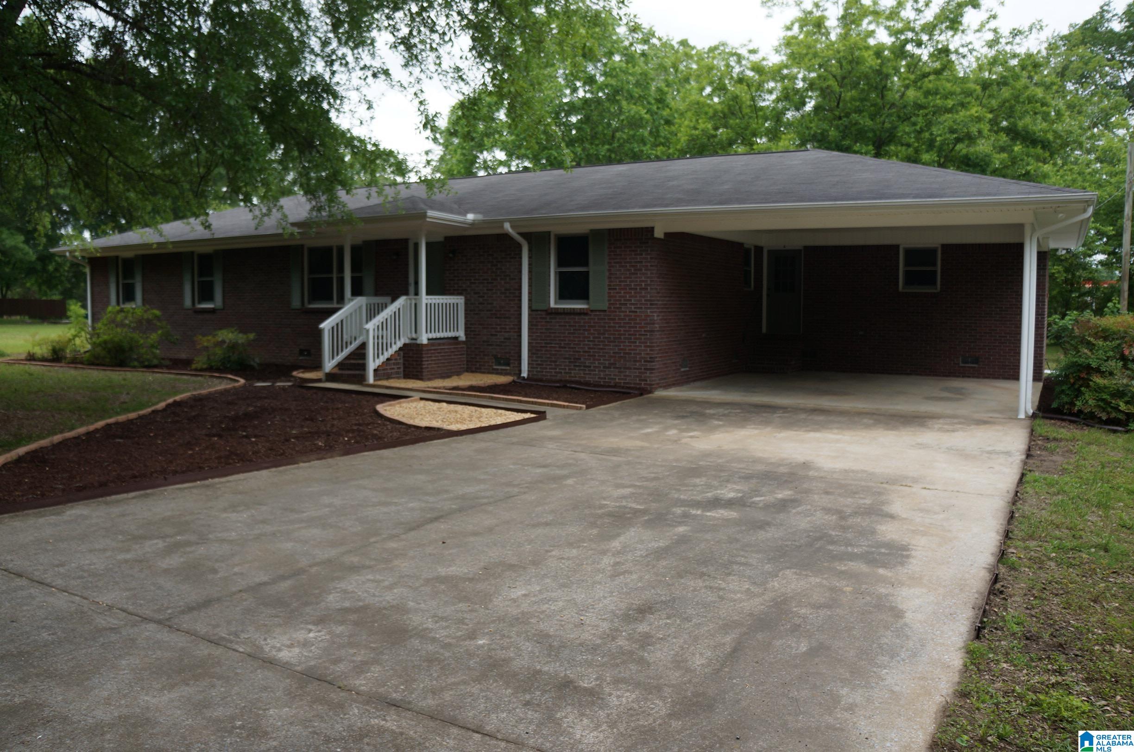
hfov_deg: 64.6
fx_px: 896
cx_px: 567
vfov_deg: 45.5
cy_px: 376
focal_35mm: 28
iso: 125
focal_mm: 19
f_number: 4
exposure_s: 1/400
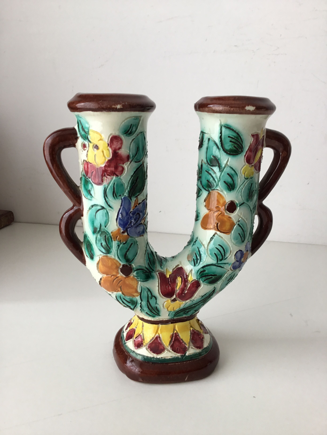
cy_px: 218
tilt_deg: -14.0
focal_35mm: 31
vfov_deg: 58.4
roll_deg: +0.6
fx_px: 390
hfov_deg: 45.4
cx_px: 164
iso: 32
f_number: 2.4
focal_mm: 3.3
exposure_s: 1/50
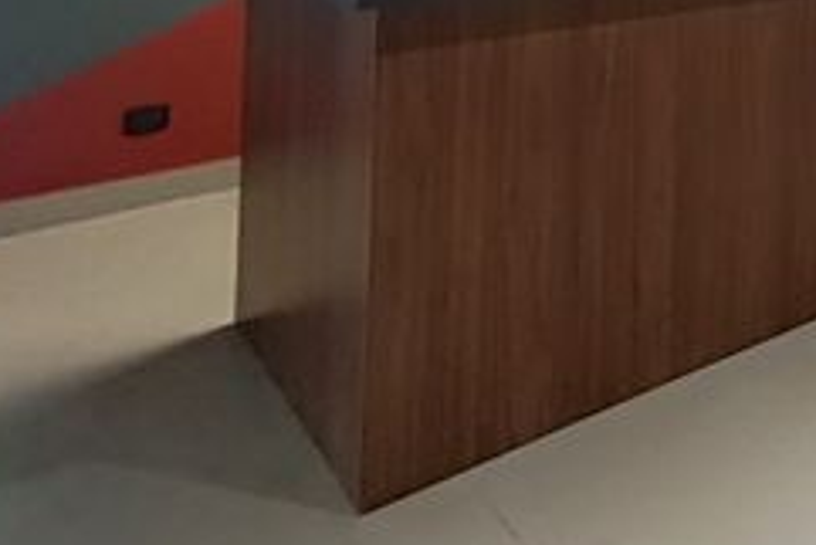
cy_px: -190
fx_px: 1043
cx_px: 760
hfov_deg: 39.1
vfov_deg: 24.9
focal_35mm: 46
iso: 271
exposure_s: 1/60
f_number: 2.2
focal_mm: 1.66
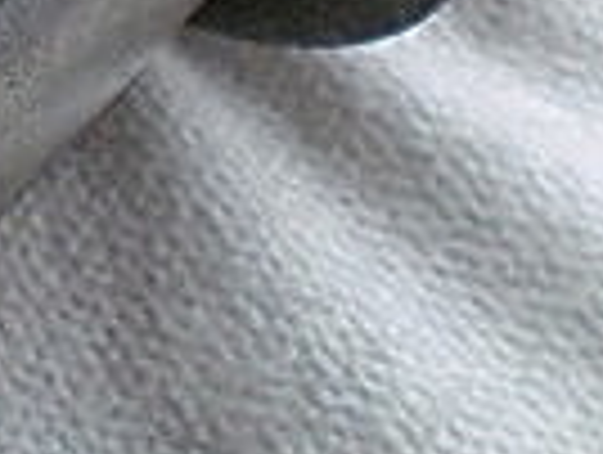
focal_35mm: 167
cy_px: -180
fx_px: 2914
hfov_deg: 11.6
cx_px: -140
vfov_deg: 8.7
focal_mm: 6.3
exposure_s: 1/60
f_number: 3.1
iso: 500
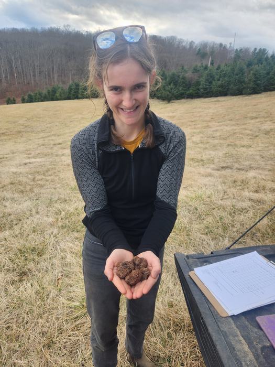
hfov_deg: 58.9
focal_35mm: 23
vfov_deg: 73.9
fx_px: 244
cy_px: 184
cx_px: 138
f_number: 1.8
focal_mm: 5.4
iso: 25
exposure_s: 1/180
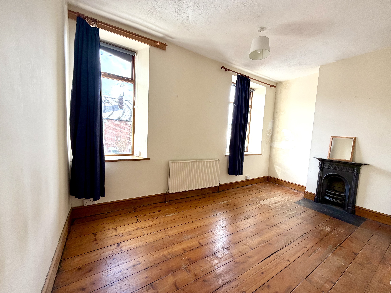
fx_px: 158
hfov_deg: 102.1
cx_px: 196
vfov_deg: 85.7
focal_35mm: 14
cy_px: 146
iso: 64
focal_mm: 2.22
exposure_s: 1/121
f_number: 2.2
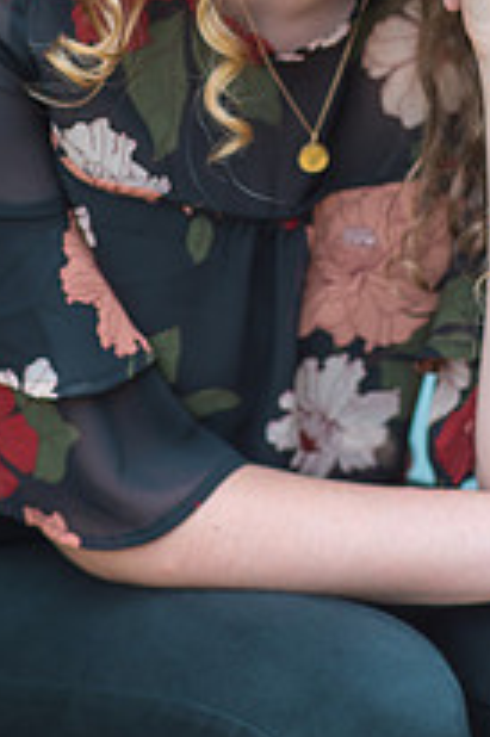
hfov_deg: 7.4
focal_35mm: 186
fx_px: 3804
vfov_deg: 11.0
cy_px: 43
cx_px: 308
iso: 450
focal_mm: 85
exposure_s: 1/125
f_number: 2.8
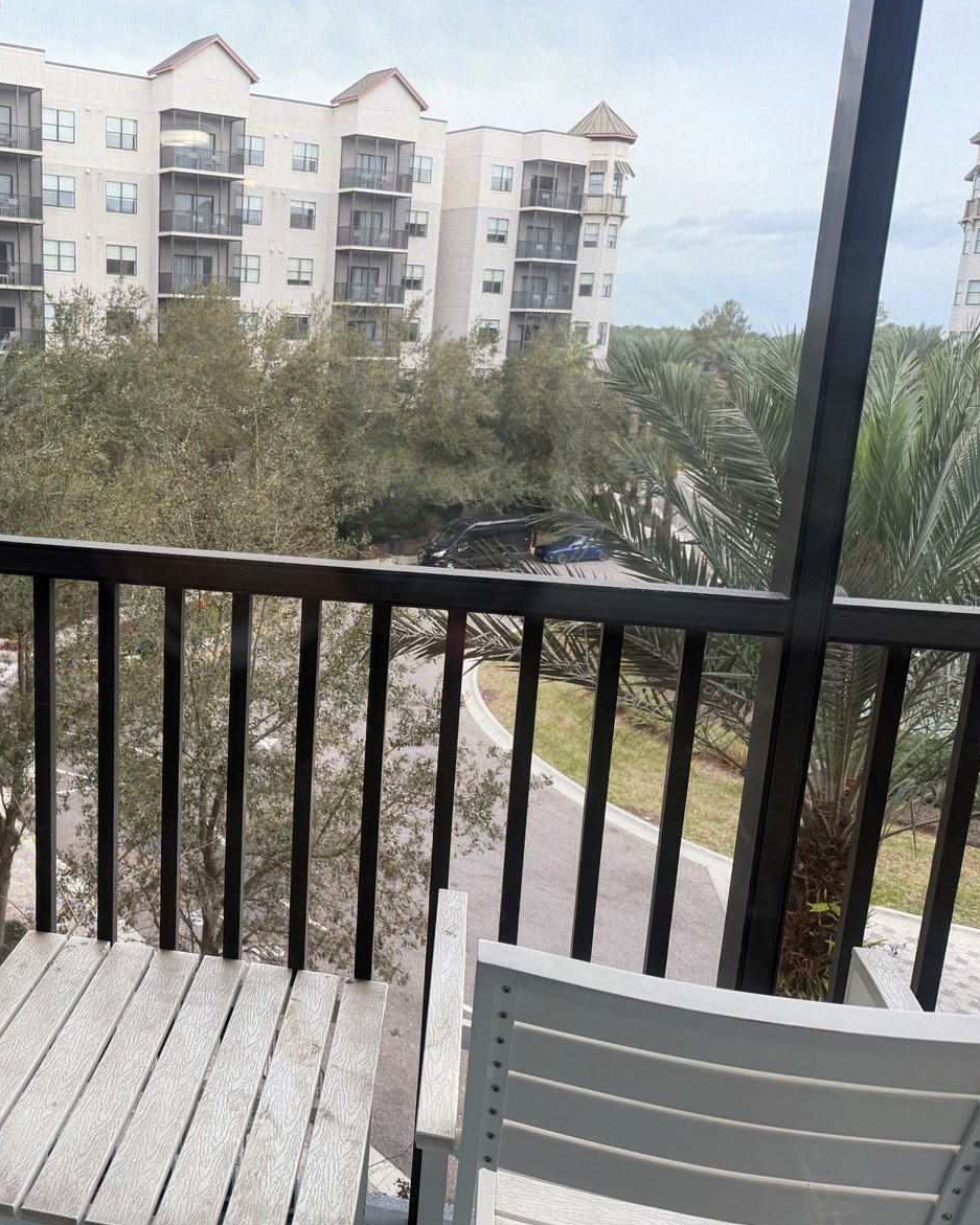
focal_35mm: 32
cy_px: 600
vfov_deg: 55.7
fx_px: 1160
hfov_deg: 44.0
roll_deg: -1.4
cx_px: 224
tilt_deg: -13.3
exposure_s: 1/136
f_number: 1.78
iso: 100
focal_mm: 6.76
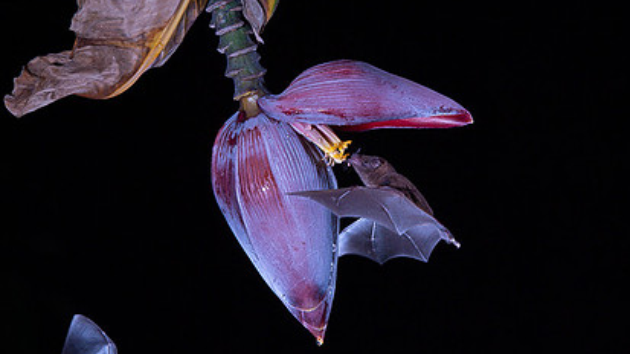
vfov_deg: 4.1
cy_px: 157
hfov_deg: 7.3
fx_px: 4960
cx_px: 424
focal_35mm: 297
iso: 800
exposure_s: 1/250
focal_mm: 170
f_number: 8
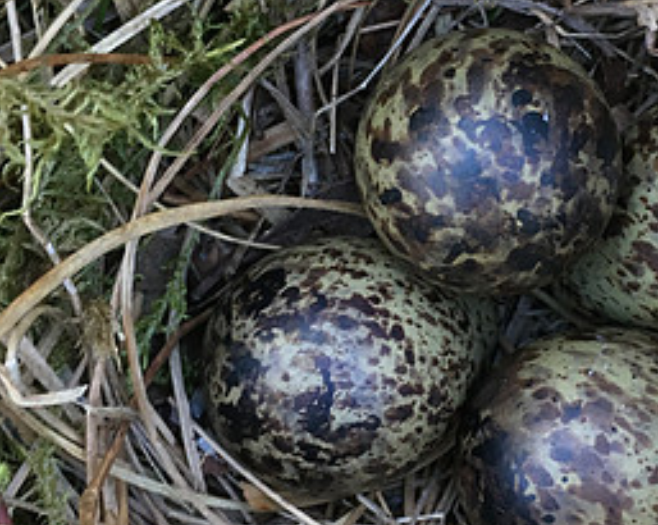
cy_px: 238
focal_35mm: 64
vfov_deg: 23.8
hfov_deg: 29.3
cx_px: 457
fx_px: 1245
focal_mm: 4.15
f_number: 2.2
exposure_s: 1/33
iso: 50
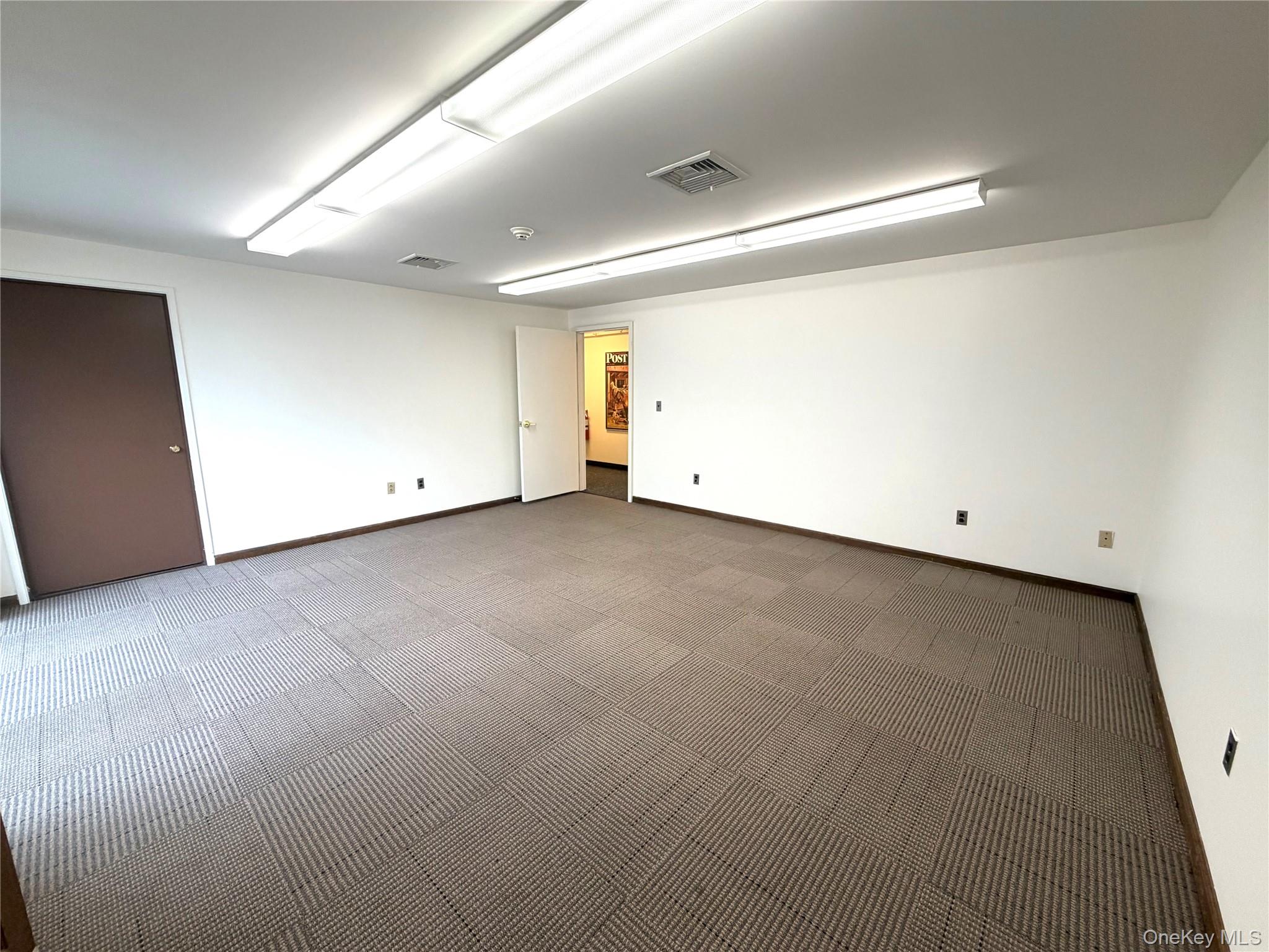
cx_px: 634
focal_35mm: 14
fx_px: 513
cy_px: 476
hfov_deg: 102.1
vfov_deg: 85.7
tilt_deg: -11.2
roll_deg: +0.0
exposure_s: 1/120
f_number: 2.2
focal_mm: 2.22
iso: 100
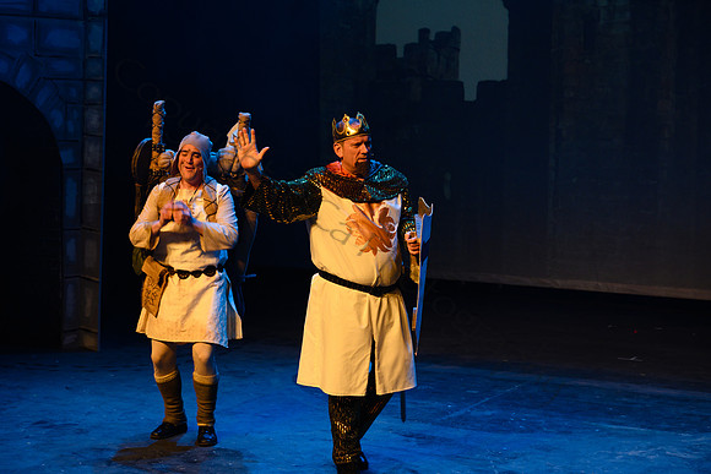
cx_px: 356
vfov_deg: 18.8
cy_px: 237
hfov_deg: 27.8
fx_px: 1436
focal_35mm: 73
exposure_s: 1/80
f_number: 3.5
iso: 1250
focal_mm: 70
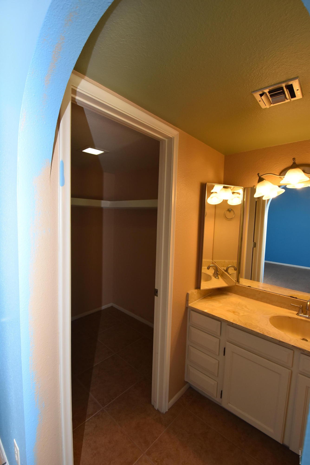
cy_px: 232
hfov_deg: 77.4
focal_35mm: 15
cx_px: 155
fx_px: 193
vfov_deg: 100.4
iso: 720
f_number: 5.6
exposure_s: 1/125
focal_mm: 10
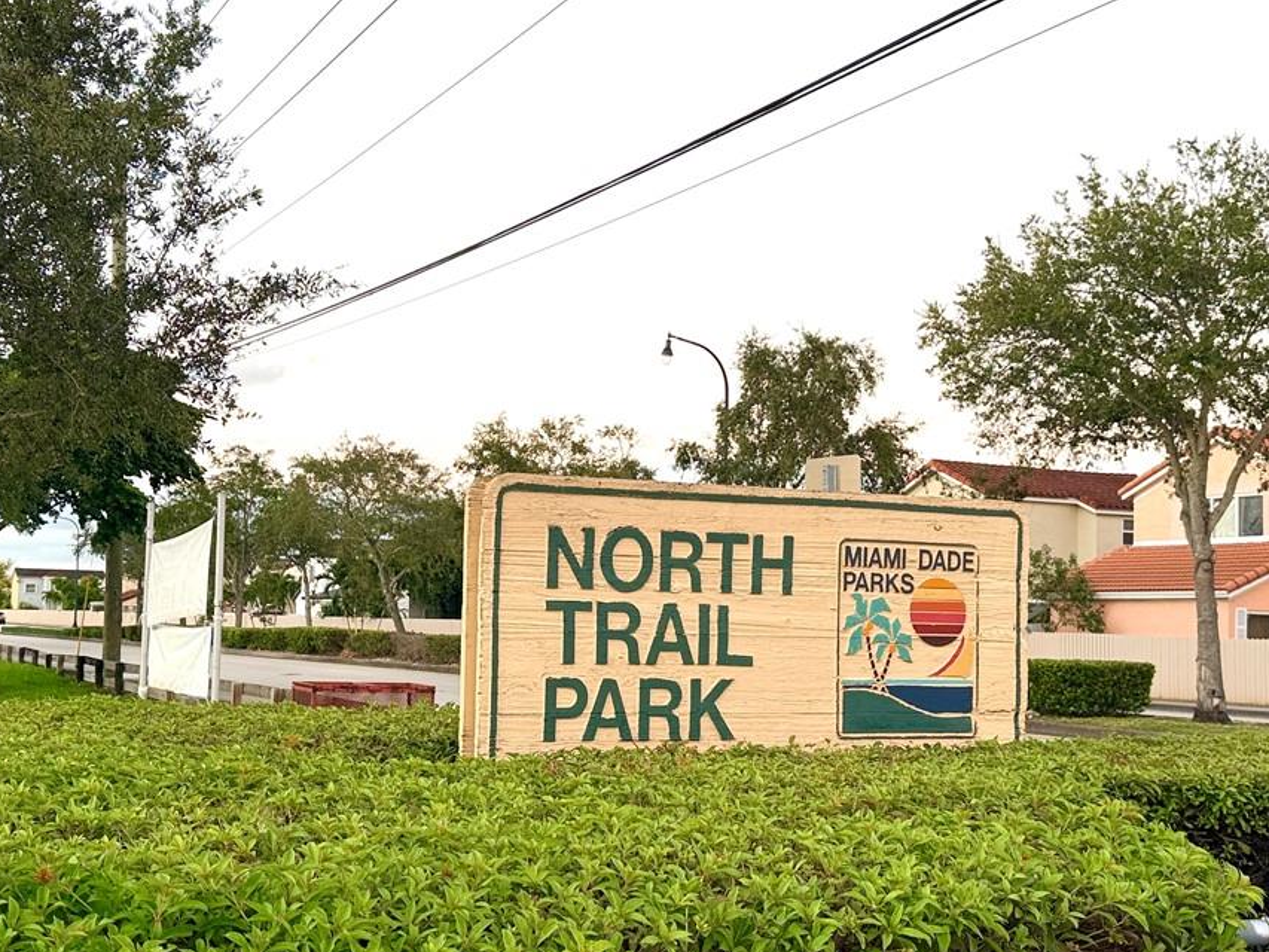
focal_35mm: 45
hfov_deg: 42.0
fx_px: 1650
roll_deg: -1.1
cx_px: 556
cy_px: 509
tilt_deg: +3.7
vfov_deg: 32.2
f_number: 1.78
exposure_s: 1/120
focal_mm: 6.76
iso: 80
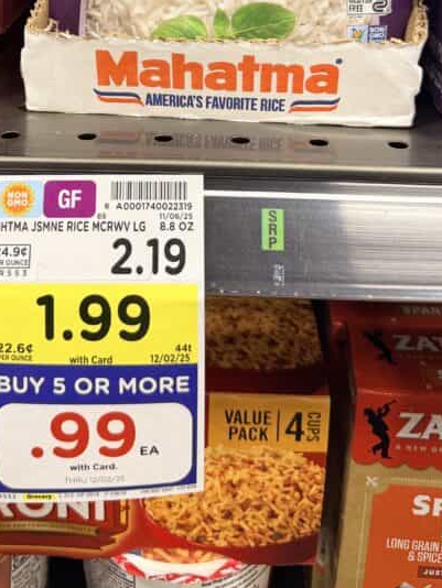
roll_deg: -0.7
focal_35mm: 46
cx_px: 171
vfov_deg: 37.8
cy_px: 34
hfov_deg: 31.4
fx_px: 783
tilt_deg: -19.0
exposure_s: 1/66
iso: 200
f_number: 1.78
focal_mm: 6.76
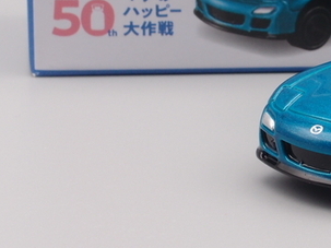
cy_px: 11
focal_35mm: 222
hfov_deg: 8.9
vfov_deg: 6.7
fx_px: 2122
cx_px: 344
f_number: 8
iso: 100
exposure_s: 1/8
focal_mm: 18.15
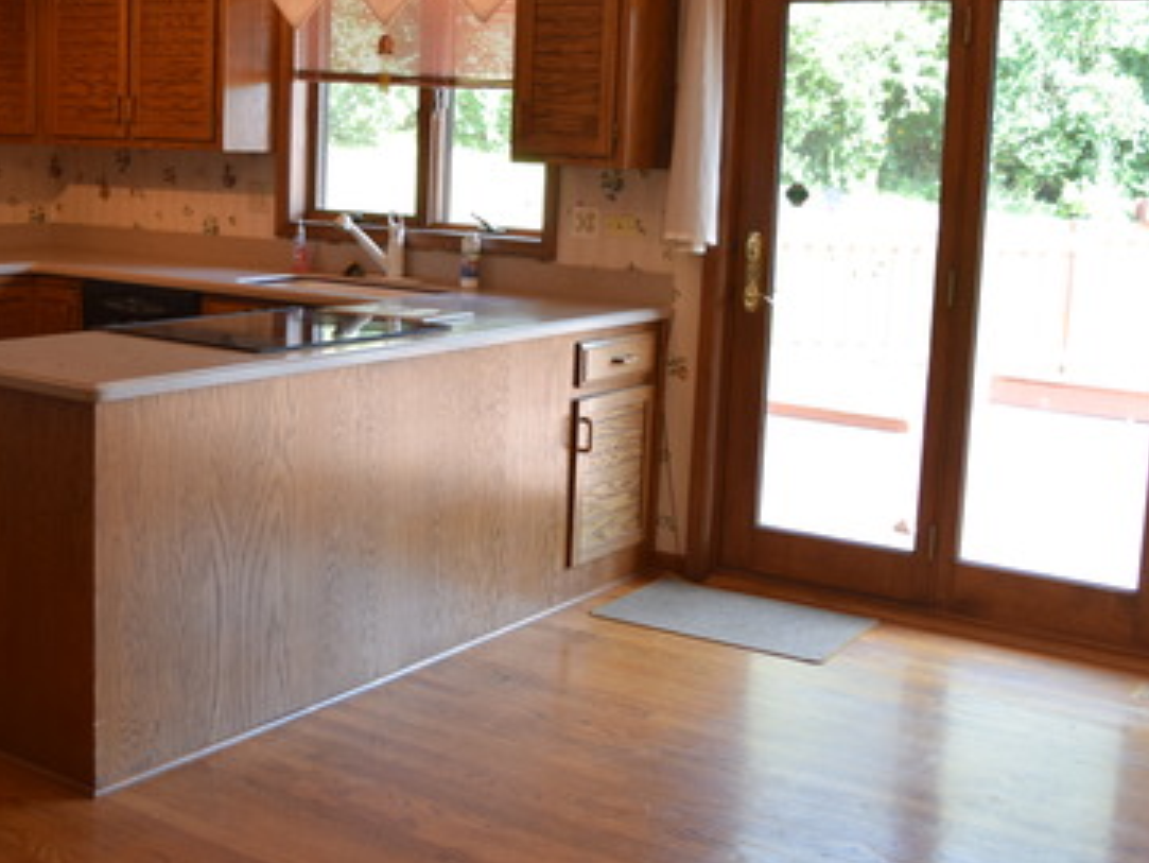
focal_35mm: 46
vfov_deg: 31.5
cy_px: 355
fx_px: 1527
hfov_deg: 41.0
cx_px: 439
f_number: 4
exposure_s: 1/60
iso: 500
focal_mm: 18
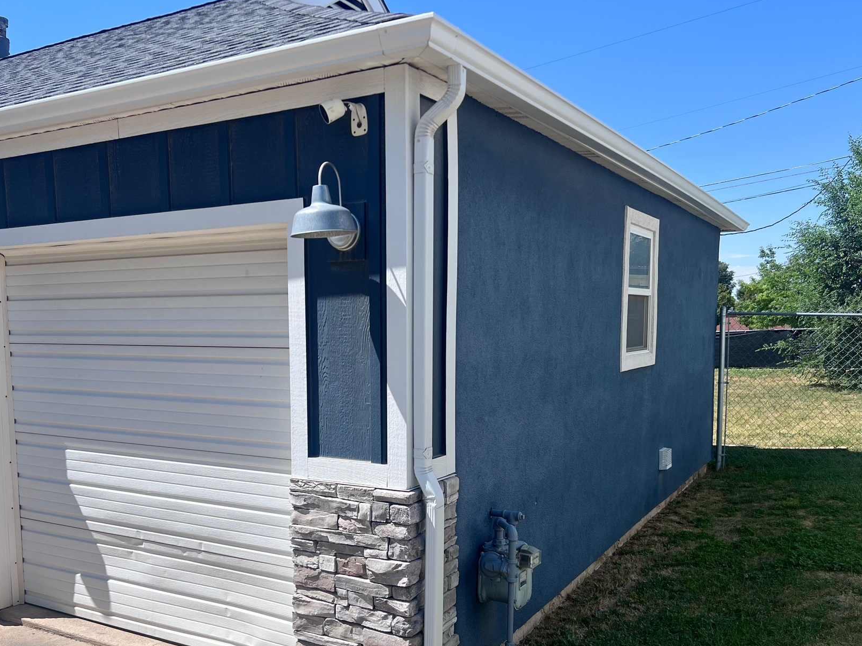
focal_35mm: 33
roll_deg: +0.6
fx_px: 822
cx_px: 373
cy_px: 408
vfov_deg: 42.6
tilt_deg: -7.4
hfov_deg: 55.2
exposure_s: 1/3968
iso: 50
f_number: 1.5
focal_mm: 5.7
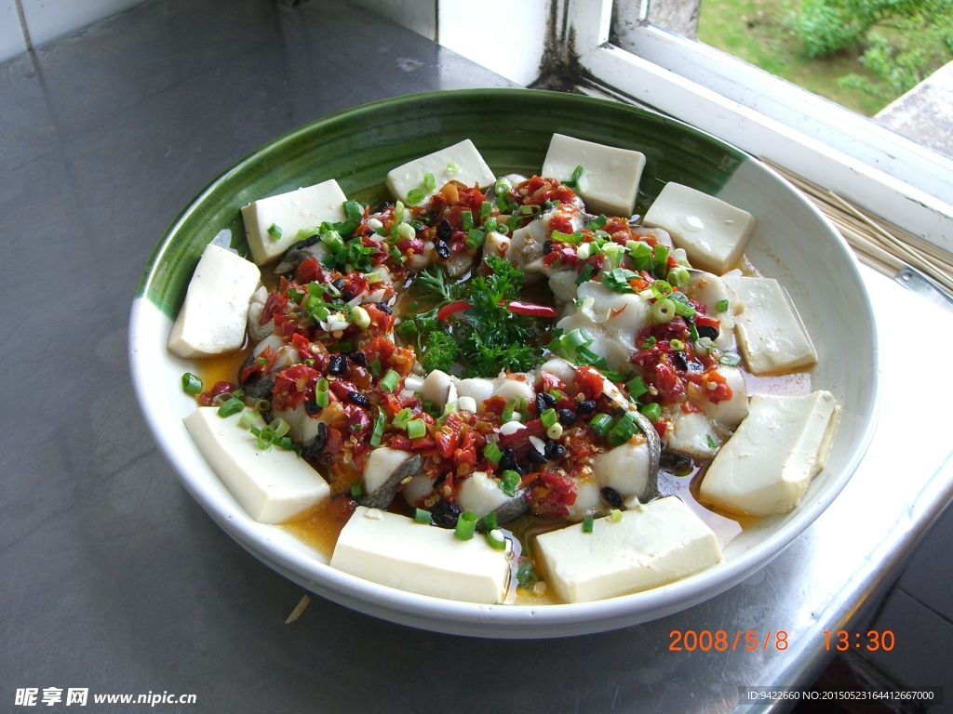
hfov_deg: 49.0
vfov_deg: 37.7
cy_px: 357
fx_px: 1046
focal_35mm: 38
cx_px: 476
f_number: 2.8
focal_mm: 7.9
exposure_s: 1/100
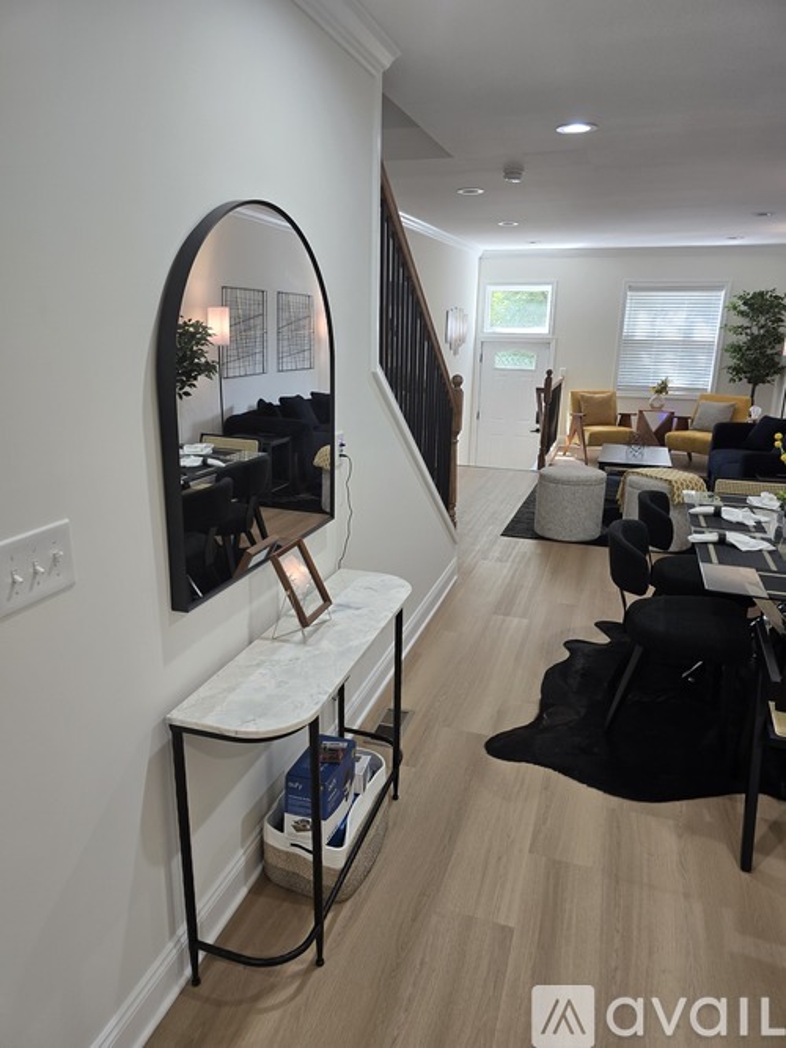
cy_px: 524
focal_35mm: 23
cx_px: 393
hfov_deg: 58.9
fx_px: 697
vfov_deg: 73.9
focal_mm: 6.3
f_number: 1.7
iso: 100
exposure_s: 1/120
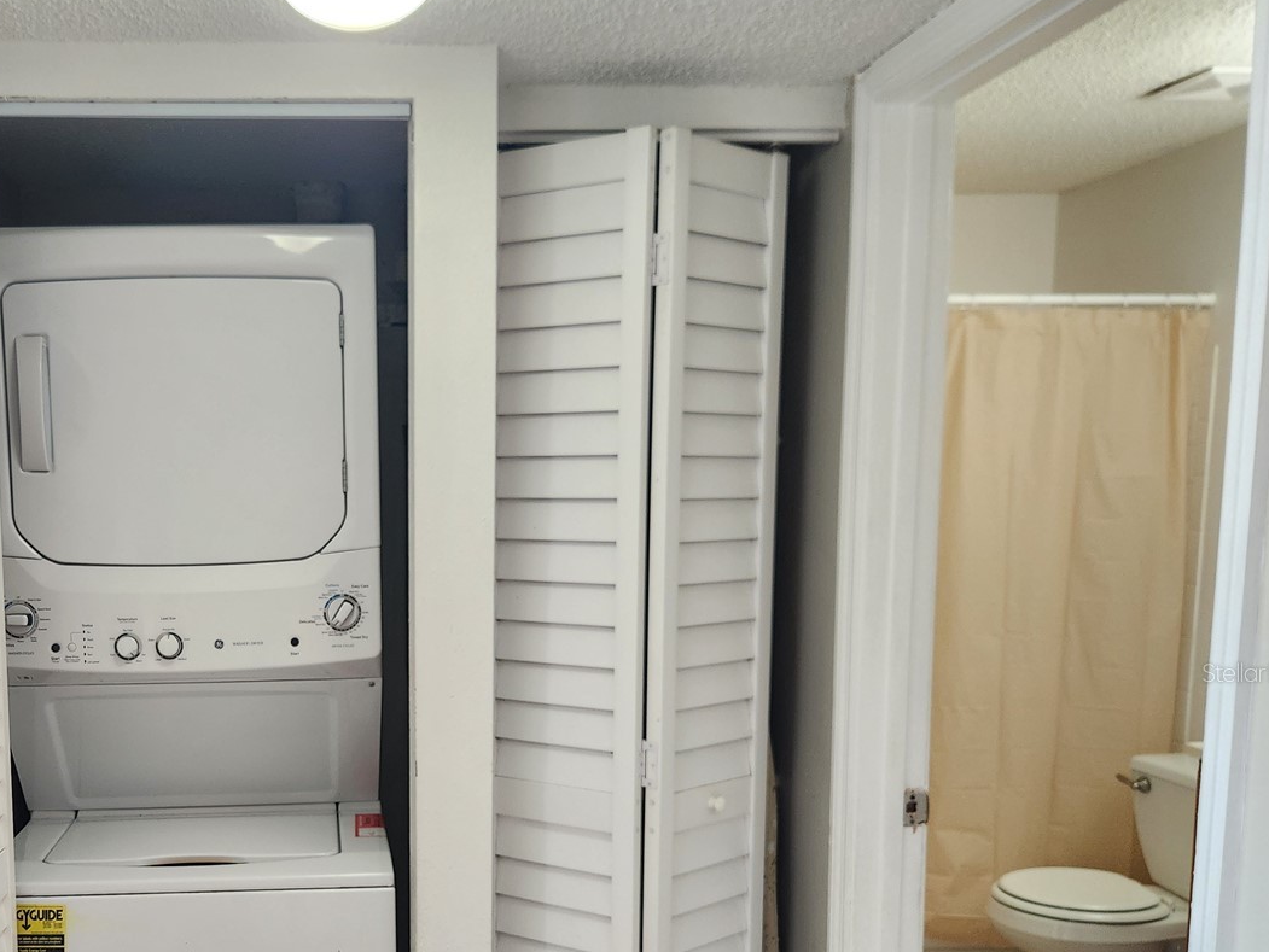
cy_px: 672
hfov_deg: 50.9
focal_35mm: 35
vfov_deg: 40.0
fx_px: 1284
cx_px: 350
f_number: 1.8
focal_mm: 5.4
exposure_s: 1/120
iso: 250
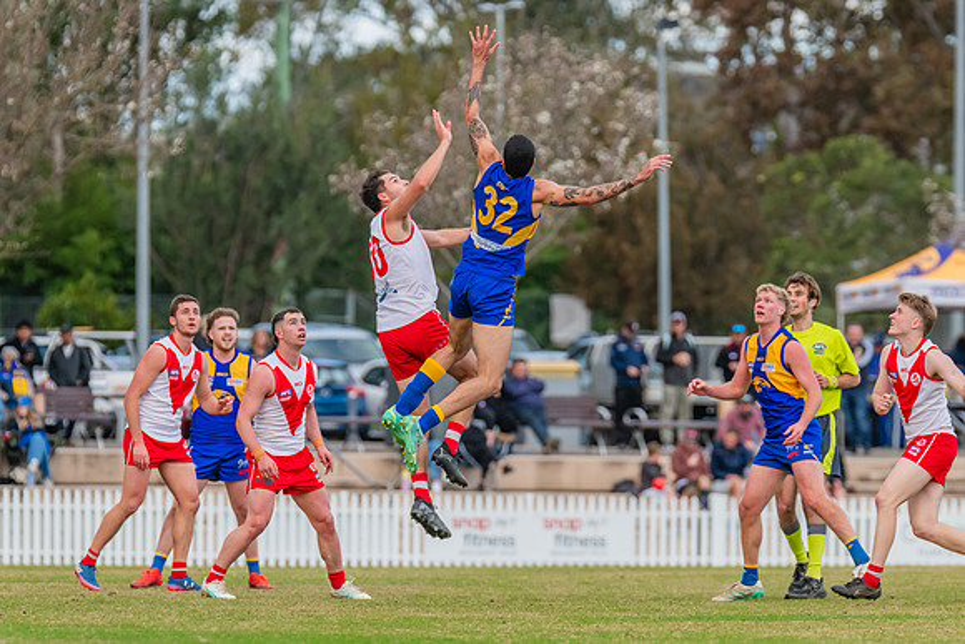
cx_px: 561
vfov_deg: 3.4
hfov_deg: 5.1
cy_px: 303
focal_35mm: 403
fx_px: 10805
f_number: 5.6
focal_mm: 330
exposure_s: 1/1250
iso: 800
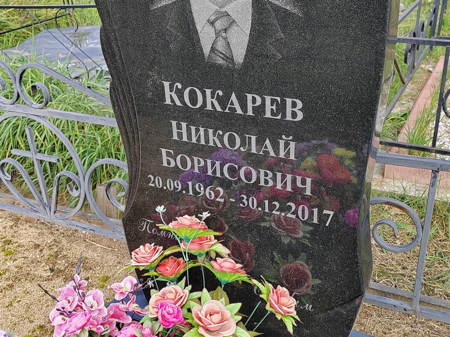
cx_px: 225
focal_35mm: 39
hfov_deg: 47.9
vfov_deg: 36.8
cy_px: 168
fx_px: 507
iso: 100
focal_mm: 5.52
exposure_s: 1/440
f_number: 1.9
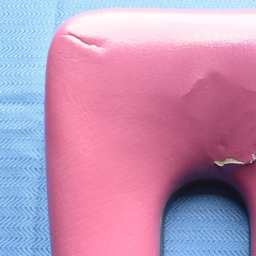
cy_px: 193
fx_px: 535
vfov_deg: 26.5
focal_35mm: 64
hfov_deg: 26.3
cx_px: 215
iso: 400
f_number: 5.6
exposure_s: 1/100
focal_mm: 20
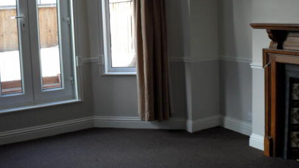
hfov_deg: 42.8
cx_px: 171
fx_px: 380
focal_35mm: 48
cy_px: 57
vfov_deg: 24.8
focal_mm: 6.2
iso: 100
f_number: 2.8
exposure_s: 1/45
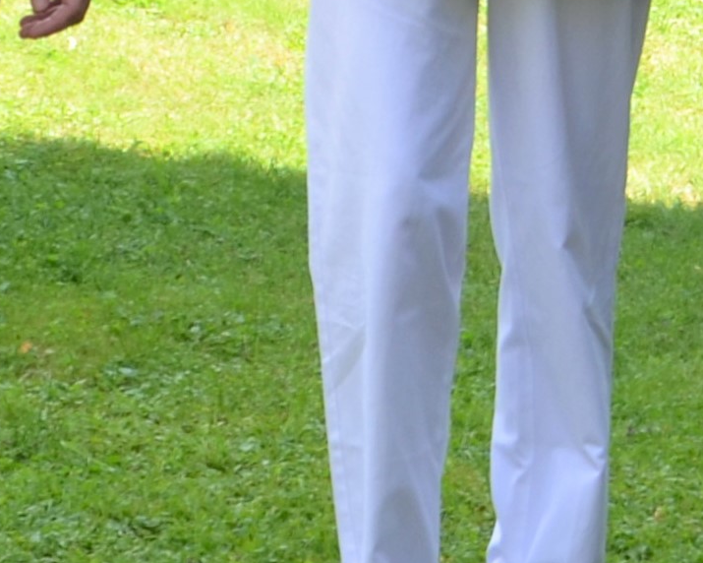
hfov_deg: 7.4
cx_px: 1540
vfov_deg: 6.2
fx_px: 5160
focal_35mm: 248
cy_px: -193
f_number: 6.3
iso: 200
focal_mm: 28
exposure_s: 1/160
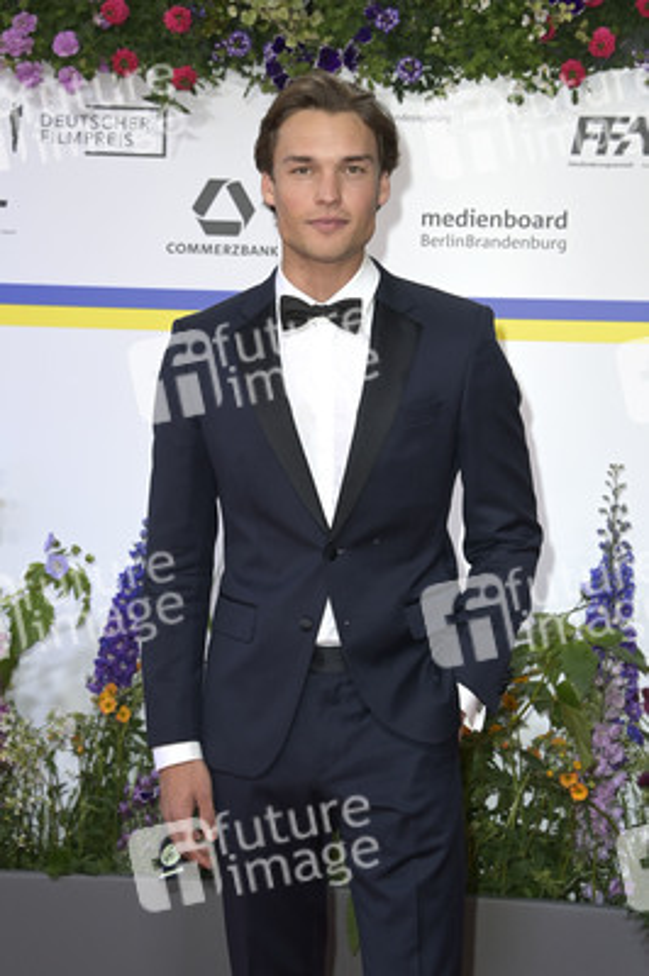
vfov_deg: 26.0
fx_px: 2113
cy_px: 488
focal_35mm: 78
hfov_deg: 17.5
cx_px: 324
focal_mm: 78
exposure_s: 1/250
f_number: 6.3
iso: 640
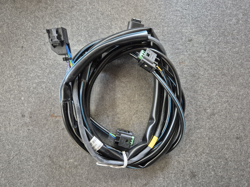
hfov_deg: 73.9
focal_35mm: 23
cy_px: 94
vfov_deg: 58.9
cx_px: 125
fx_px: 166
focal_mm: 5.4
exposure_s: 1/100
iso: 2000
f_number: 1.8
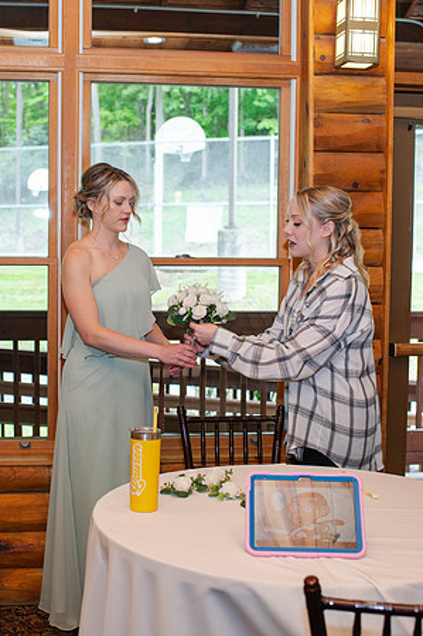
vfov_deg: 37.8
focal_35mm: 53
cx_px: 159
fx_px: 929
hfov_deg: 25.6
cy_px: 318
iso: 360
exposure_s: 1/200
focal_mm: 35
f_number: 3.2
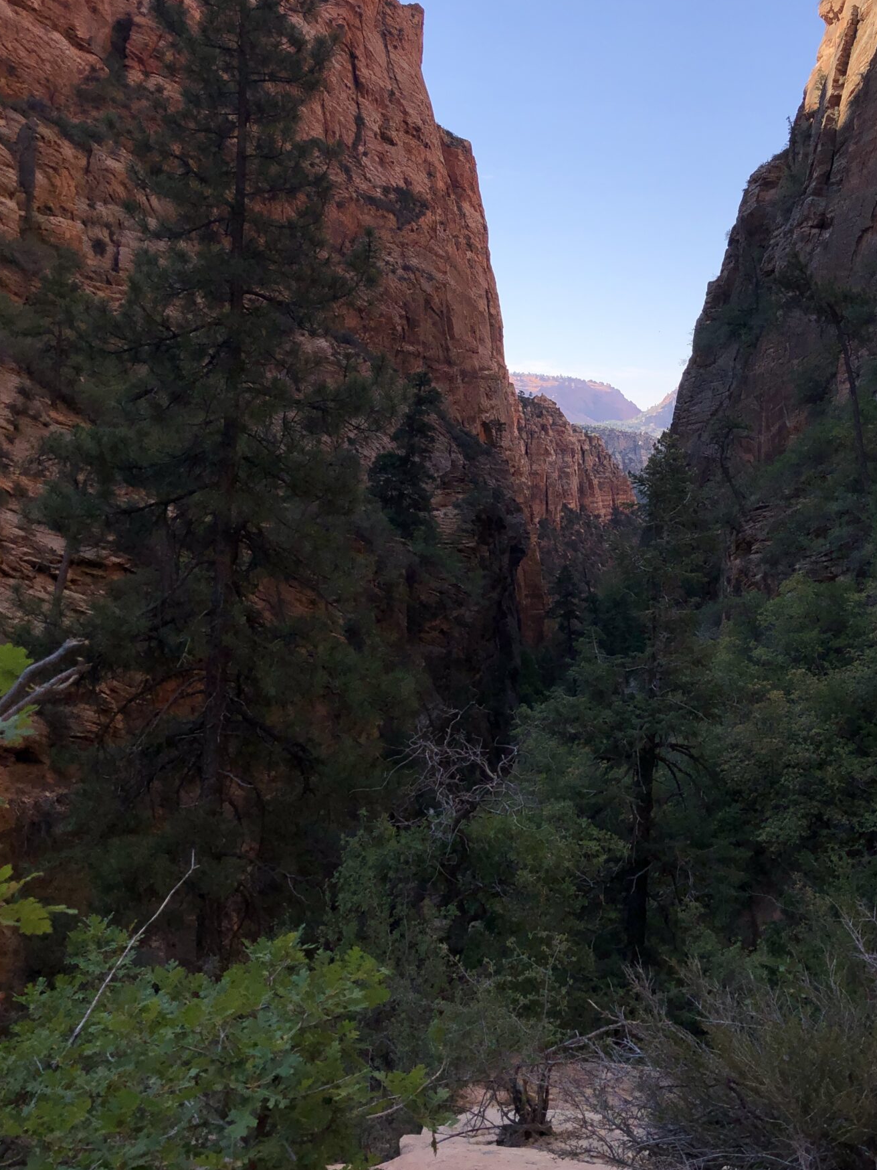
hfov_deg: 34.8
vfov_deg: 45.7
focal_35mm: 41
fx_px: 1385
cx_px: 584
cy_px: 519
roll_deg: -0.9
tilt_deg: -3.3
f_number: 1.8
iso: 20
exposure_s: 1/1779
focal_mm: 4
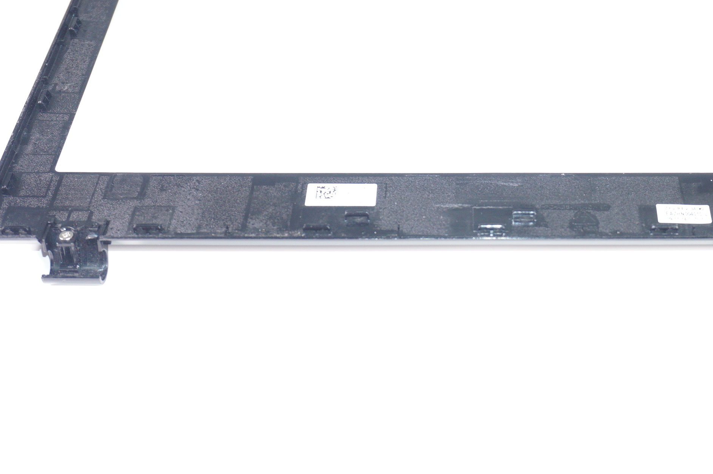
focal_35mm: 62
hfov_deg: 32.0
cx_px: 501
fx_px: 1227
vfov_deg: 21.7
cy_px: 126
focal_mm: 26
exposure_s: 1/100
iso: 640
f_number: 5
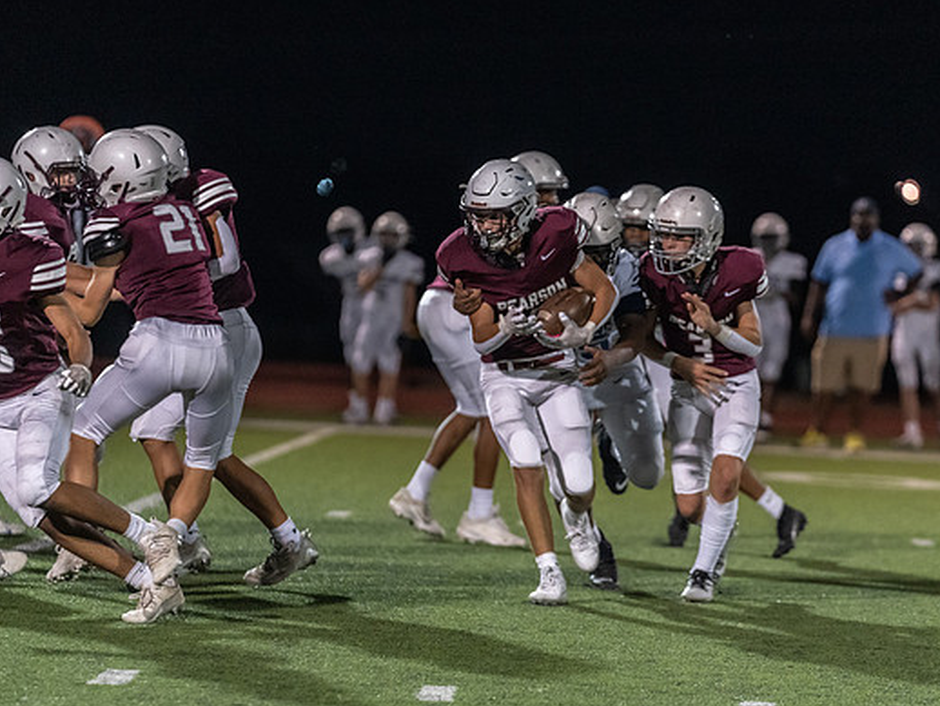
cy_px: 398
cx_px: 558
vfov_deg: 5.8
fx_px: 6928
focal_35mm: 255
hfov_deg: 7.8
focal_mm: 200
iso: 6400
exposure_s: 1/1000
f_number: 3.2
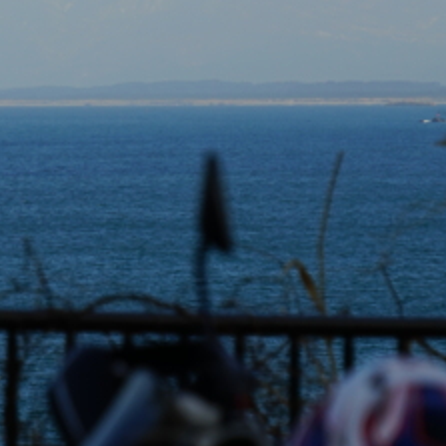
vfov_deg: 3.7
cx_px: -128
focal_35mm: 469
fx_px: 6837
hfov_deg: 3.7
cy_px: 222
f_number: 8
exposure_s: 1/320
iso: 100
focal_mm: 154
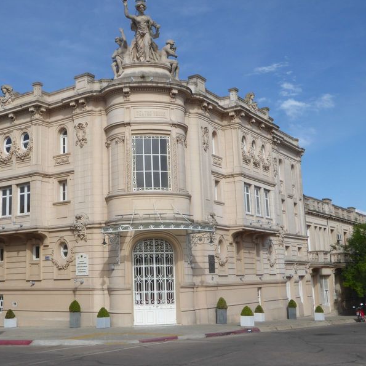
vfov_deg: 38.3
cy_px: 183
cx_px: 124
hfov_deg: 37.9
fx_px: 526
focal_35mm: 44
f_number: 7.1
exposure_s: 1/250
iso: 80
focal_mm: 6.7
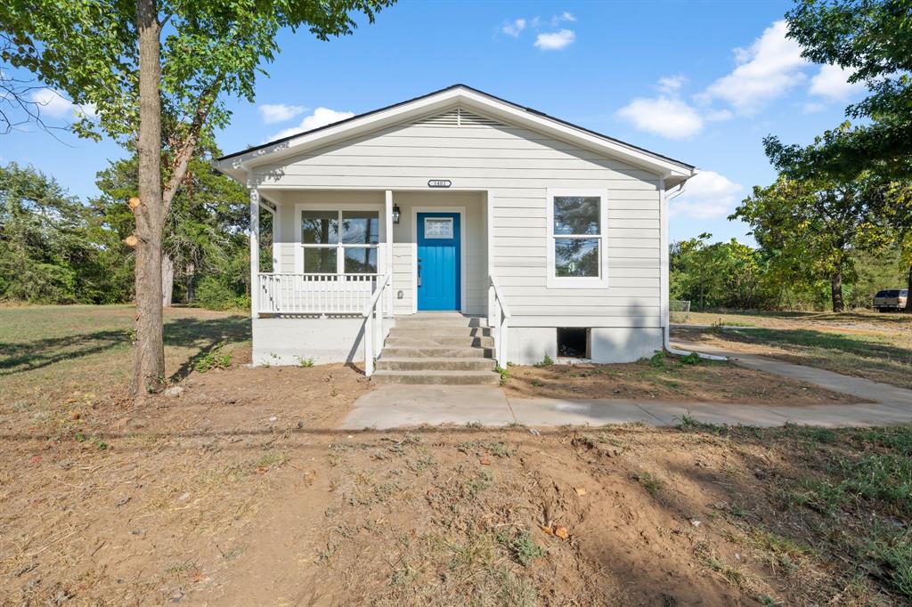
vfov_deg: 73.7
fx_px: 405
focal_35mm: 16
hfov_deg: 96.8
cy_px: 304
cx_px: 456
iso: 100
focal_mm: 16
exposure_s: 1/50
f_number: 11
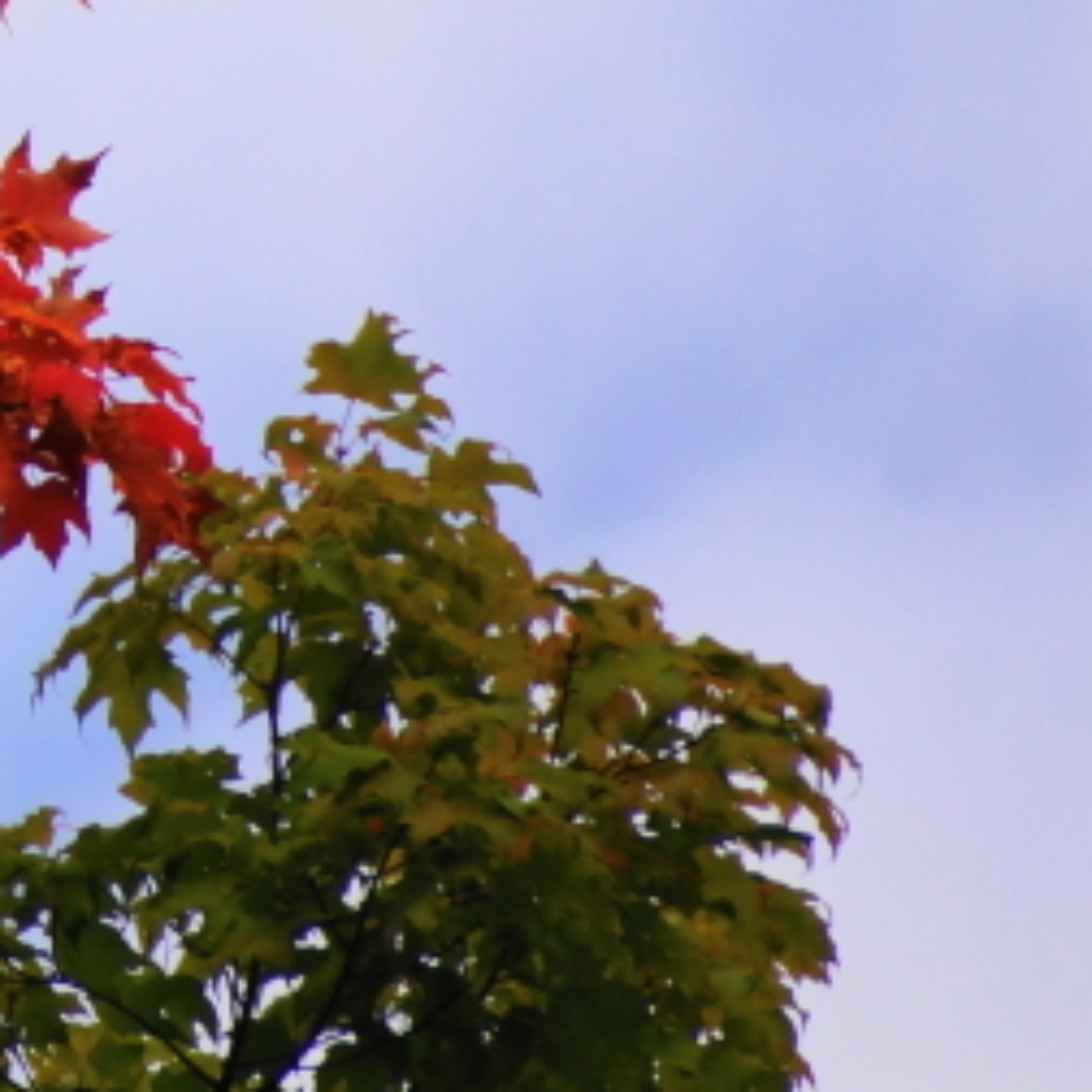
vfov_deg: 1.4
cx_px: -687
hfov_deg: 1.4
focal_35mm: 1261
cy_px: -277
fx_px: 45006
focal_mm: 250
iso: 250
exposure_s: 1/400
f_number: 6.3
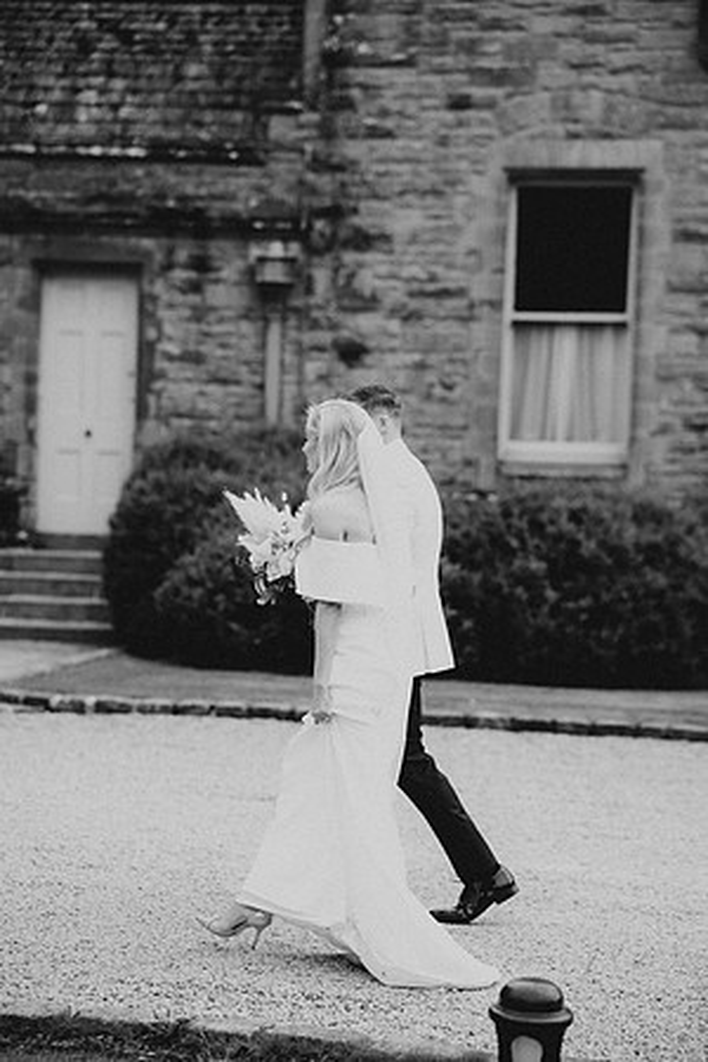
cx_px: 354
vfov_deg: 23.9
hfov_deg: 16.1
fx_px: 2507
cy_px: 531
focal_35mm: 85
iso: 100
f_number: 2.2
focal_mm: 85
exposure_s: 1/500
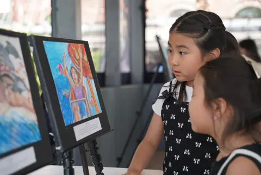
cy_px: 88
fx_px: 464
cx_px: 130
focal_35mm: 64
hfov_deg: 31.4
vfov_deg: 21.3
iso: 160
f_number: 4
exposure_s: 1/160
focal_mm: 64
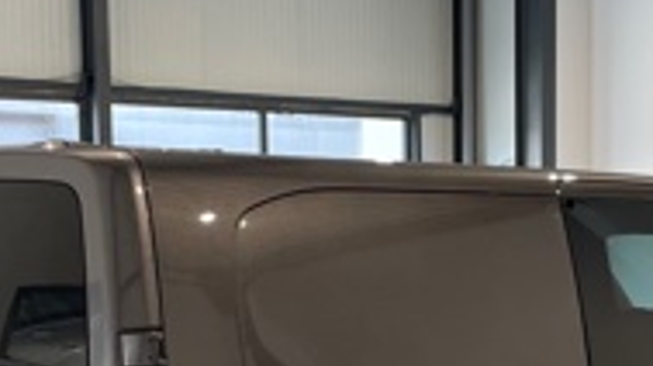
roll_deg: +0.7
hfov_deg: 22.2
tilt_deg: -6.4
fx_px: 1661
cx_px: 428
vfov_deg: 12.3
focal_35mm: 96
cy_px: 425
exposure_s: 1/100
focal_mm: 4.2
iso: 125
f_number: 1.6
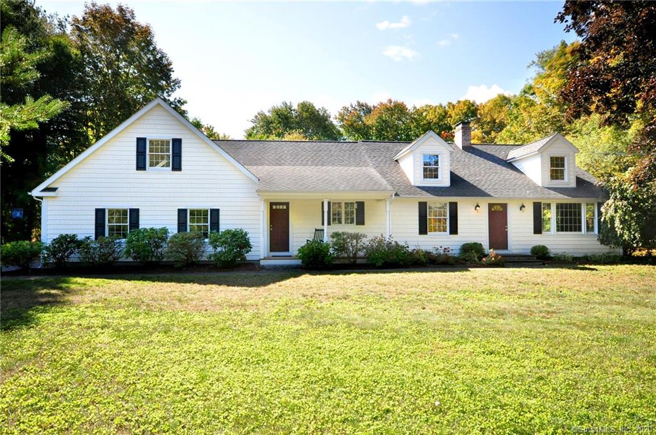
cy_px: 218
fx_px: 437
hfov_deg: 73.8
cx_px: 328
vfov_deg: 53.0
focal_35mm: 24
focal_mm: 16
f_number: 8
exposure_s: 1/640
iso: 1000
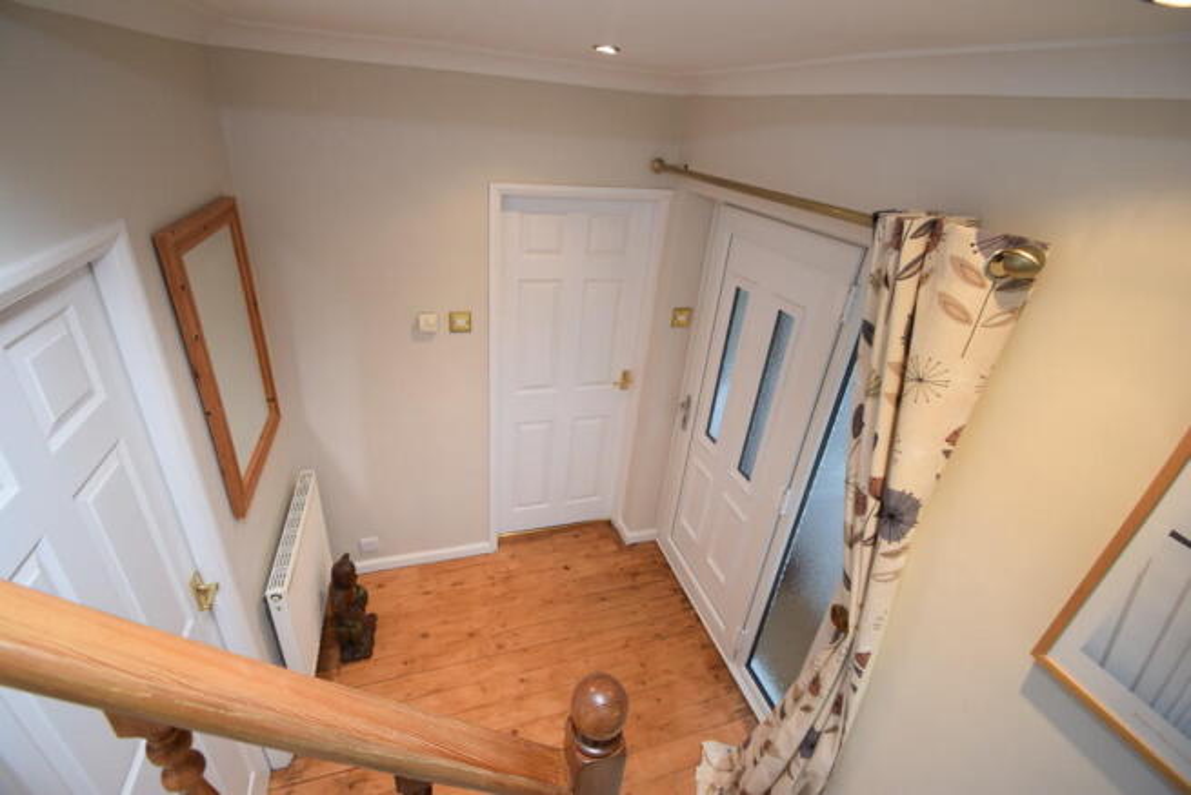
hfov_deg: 100.4
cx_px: 596
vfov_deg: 77.4
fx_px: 496
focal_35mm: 15
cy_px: 398
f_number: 5
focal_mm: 10
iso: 800
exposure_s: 1/100
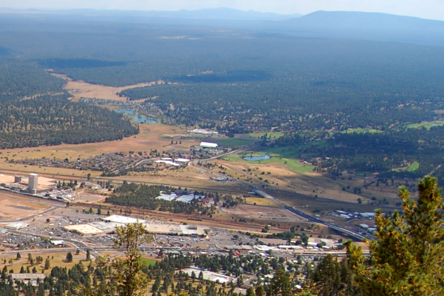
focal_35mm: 66
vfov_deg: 19.6
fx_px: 814
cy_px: 342
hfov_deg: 27.3
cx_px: -72
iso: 200
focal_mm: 18
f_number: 6.3
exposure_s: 1/125
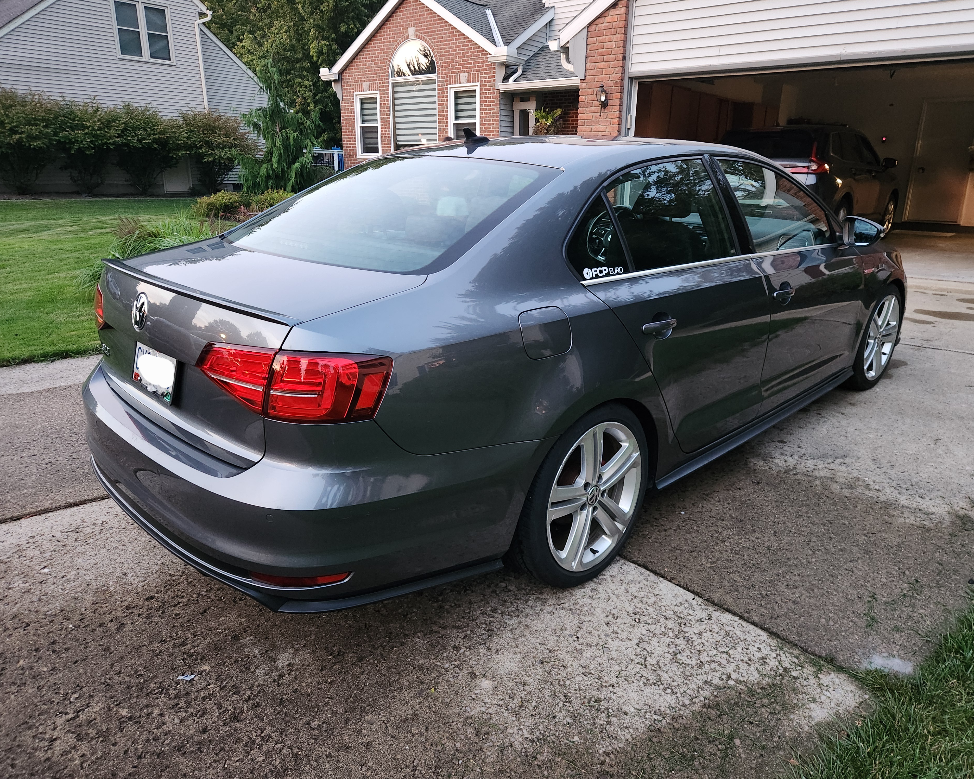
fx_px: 692
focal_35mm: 24
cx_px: 494
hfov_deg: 70.3
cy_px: 389
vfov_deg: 58.8
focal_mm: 5.4
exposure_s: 1/24
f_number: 1.8
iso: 800
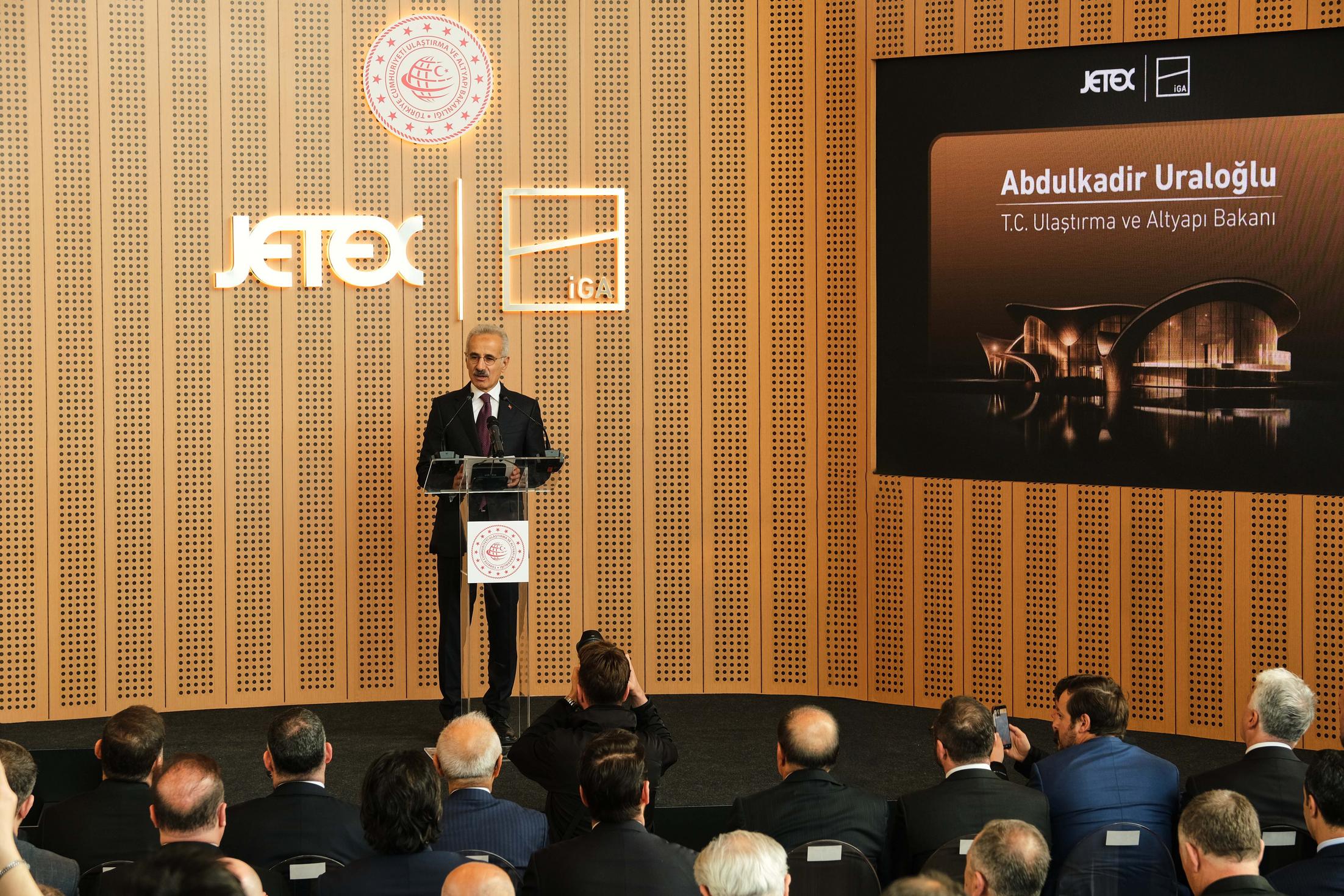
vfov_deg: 16.5
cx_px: 672
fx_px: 3098
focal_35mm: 83
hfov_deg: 24.5
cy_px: 448
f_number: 5
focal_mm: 55
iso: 400
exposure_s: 1/100
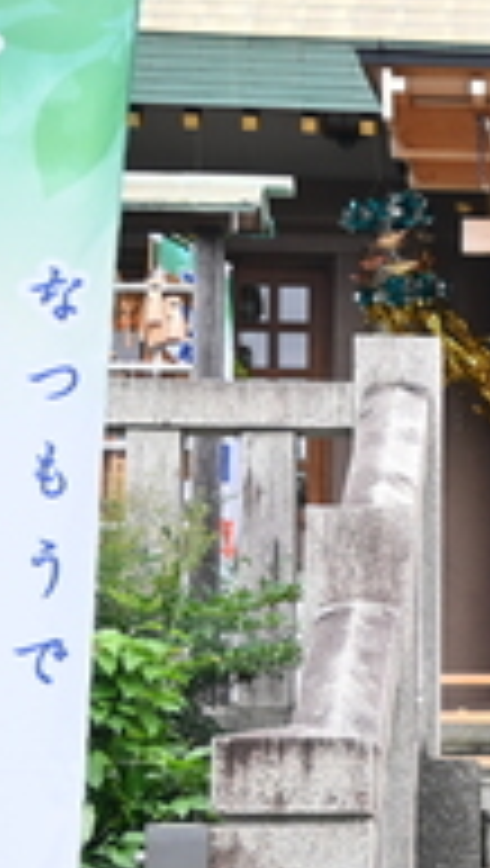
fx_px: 2938
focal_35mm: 128
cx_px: 998
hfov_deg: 9.0
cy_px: 663
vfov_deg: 16.7
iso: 320
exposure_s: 1/125
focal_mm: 24.5
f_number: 4.2
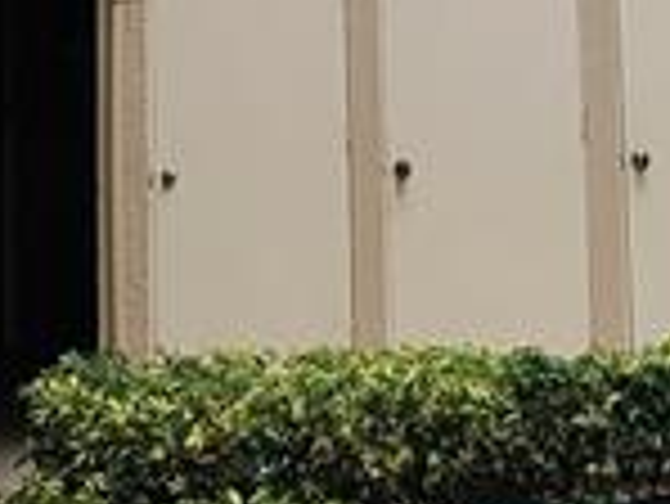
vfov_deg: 7.7
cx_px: 472
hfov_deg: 11.0
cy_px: -688
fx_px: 3467
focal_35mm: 179
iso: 40
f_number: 1.8
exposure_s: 1/973
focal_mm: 5.4
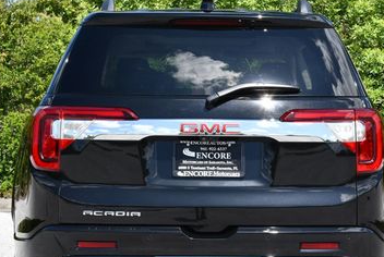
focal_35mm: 109
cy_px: 167
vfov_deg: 12.6
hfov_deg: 18.7
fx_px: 1165
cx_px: 211
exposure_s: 1/250
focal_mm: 30
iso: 180
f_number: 8
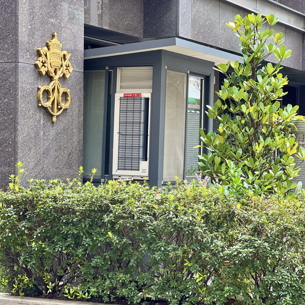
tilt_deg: -0.8
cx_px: 164
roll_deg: -1.2
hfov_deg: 19.1
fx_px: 907
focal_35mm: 91
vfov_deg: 19.1
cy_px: 153
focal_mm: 9
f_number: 2.8
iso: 100
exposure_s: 1/121
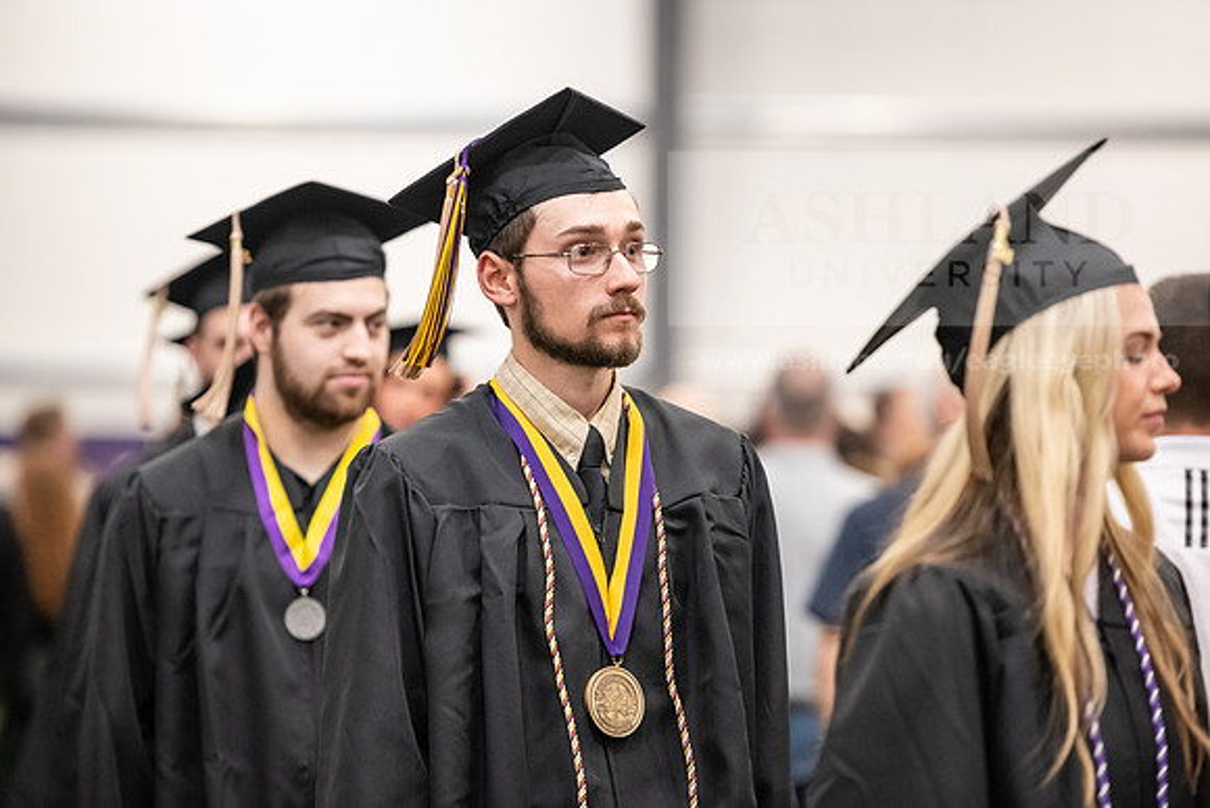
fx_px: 6051
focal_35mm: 180
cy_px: 404
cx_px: 605
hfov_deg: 11.4
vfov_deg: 7.6
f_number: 3.2
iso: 3200
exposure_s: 1/200
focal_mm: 180
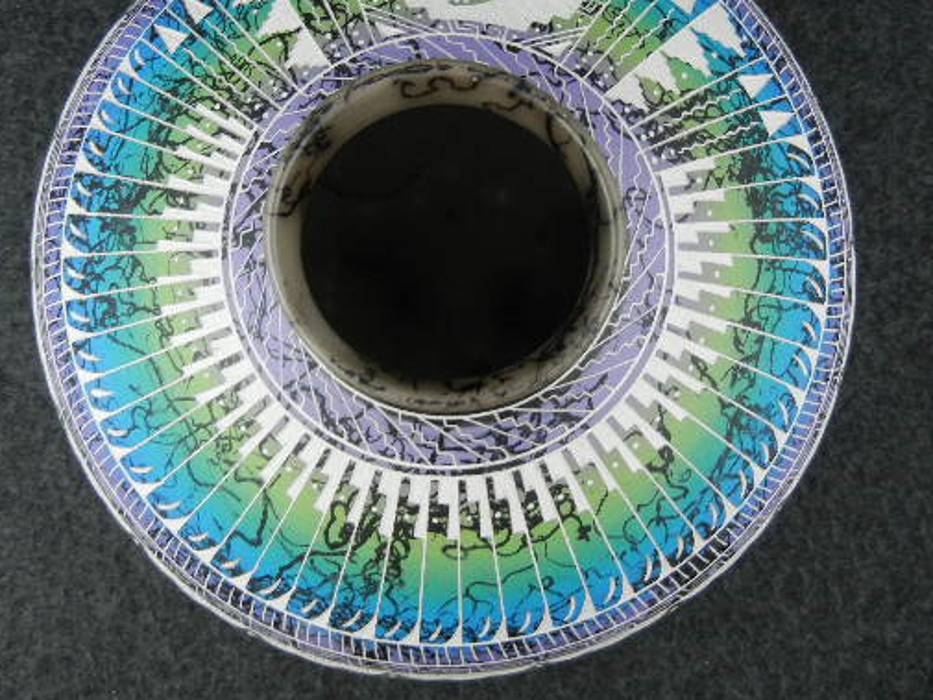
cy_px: 262
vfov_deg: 37.5
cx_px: 475
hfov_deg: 49.0
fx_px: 1024
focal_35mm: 38
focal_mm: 5.4
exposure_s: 1/20.4
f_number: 3.5
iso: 400
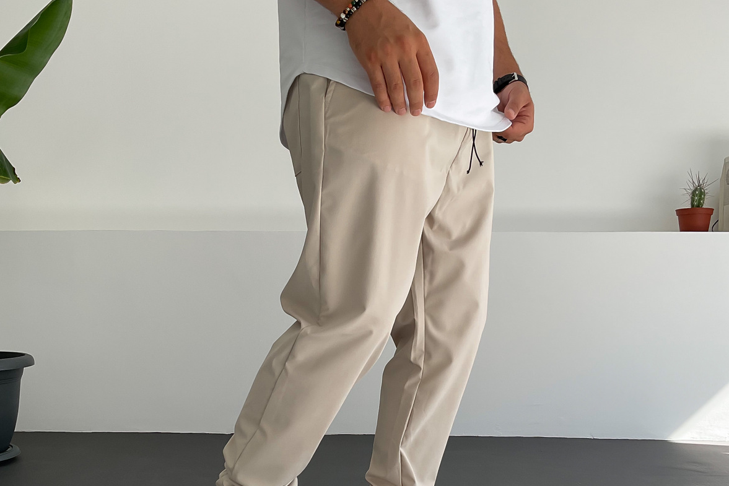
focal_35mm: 41
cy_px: 337
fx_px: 830
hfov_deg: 47.4
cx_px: 358
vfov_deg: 32.3
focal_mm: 3
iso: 16
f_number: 1.8
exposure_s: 1/310
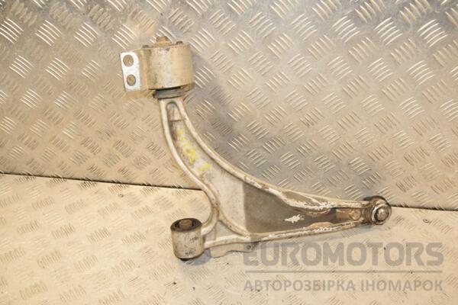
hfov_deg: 49.6
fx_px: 496
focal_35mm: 39
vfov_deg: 34.2
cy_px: 152
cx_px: 229
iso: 800
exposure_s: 1/200
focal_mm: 26
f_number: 7.1
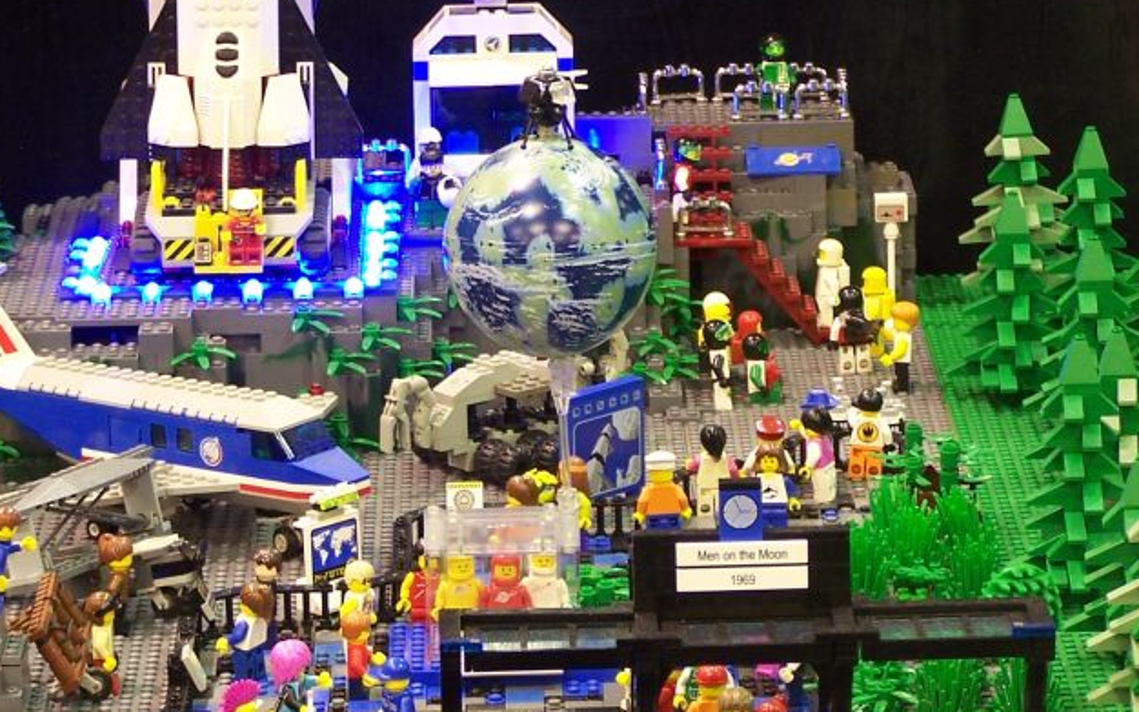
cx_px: 442
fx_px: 5649
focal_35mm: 182
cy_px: 237
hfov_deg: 11.5
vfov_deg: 7.2
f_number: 3.2
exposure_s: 1/2
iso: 80
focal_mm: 17.5
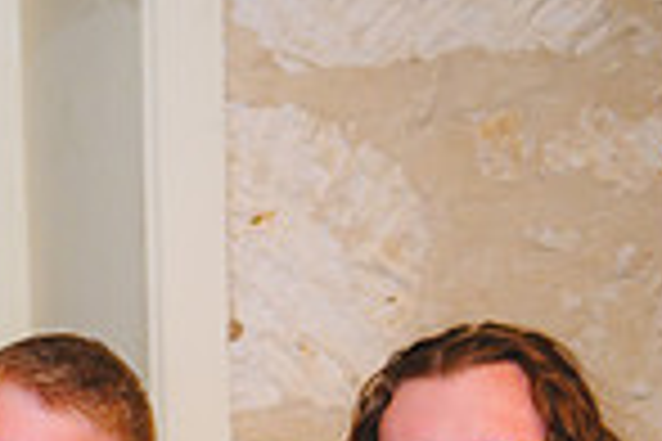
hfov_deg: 14.5
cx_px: -275
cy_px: 864
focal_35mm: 134
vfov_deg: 9.6
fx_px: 2464
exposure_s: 1/80
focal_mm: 34
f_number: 2.8
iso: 2000
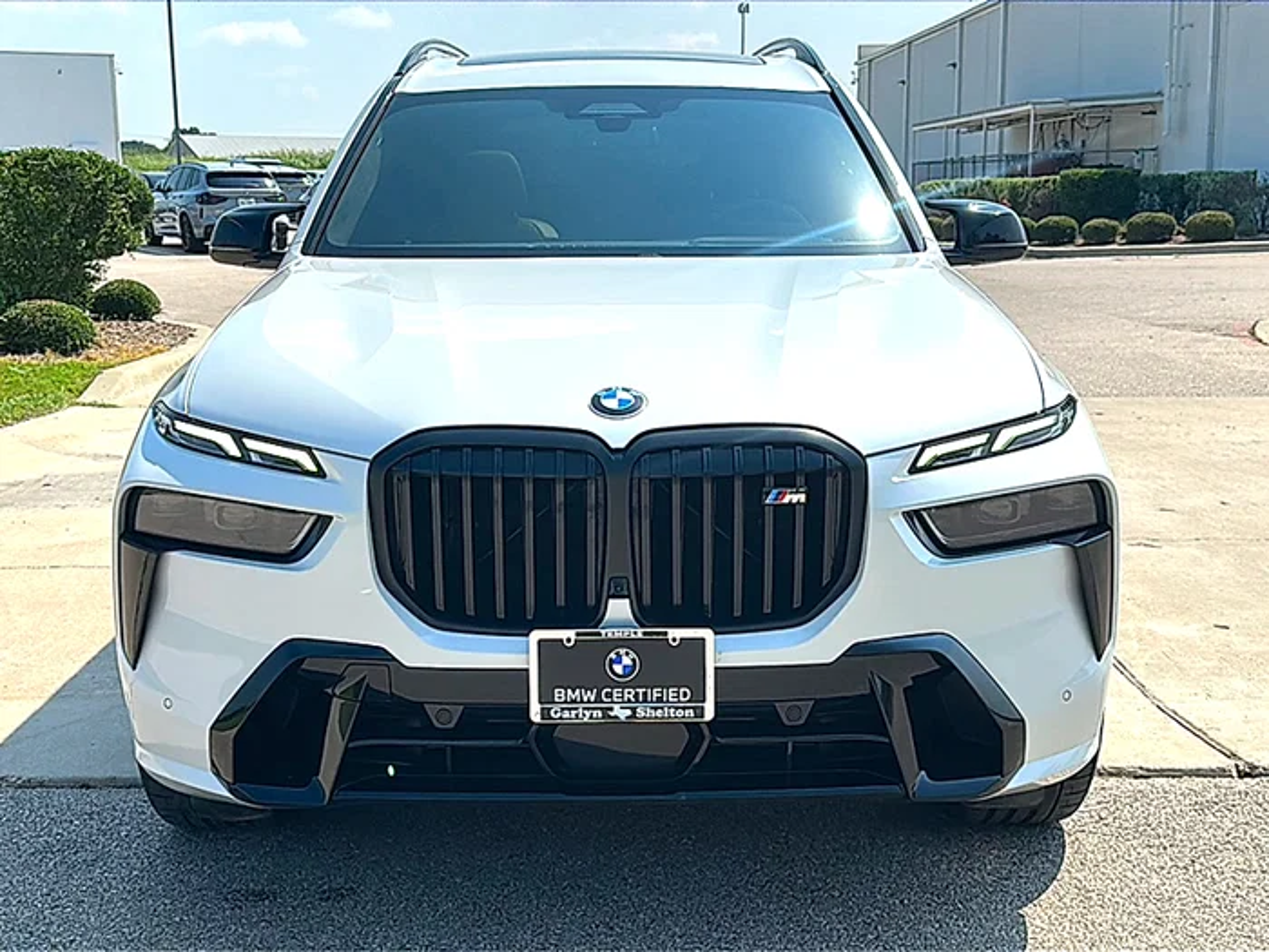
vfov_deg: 37.7
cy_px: 476
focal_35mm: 38
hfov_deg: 49.0
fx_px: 1393
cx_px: 634
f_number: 1.78
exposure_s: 1/7692
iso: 80
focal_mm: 6.86
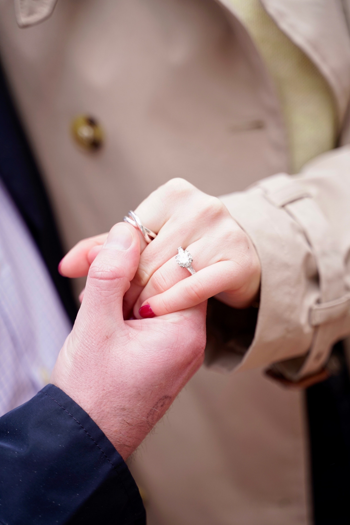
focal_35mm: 75
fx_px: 1093
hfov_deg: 18.2
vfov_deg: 27.0
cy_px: 262
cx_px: 175
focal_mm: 75
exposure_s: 1/125
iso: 250
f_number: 2.8
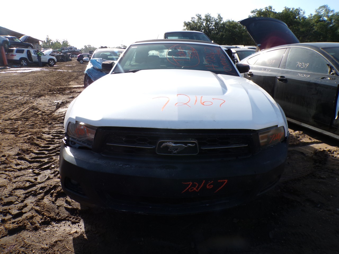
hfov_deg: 71.6
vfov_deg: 56.8
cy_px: 127
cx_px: 170
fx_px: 235
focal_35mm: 24
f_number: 4.4
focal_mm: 4.3
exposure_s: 1/420
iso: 100
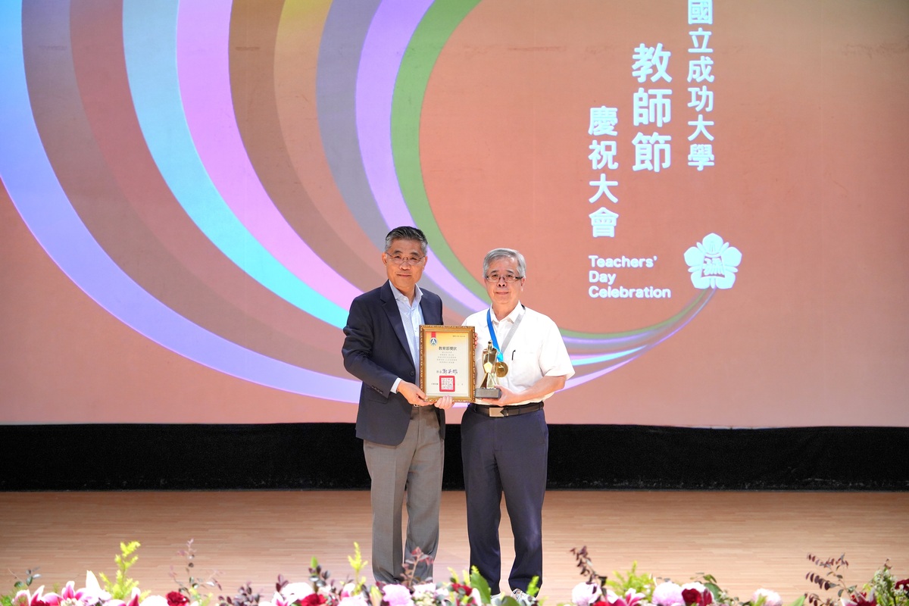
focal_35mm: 67
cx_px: 454
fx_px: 1692
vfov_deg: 20.3
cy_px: 303
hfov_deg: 30.1
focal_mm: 67
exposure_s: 1/250
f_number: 2.8
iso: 1600
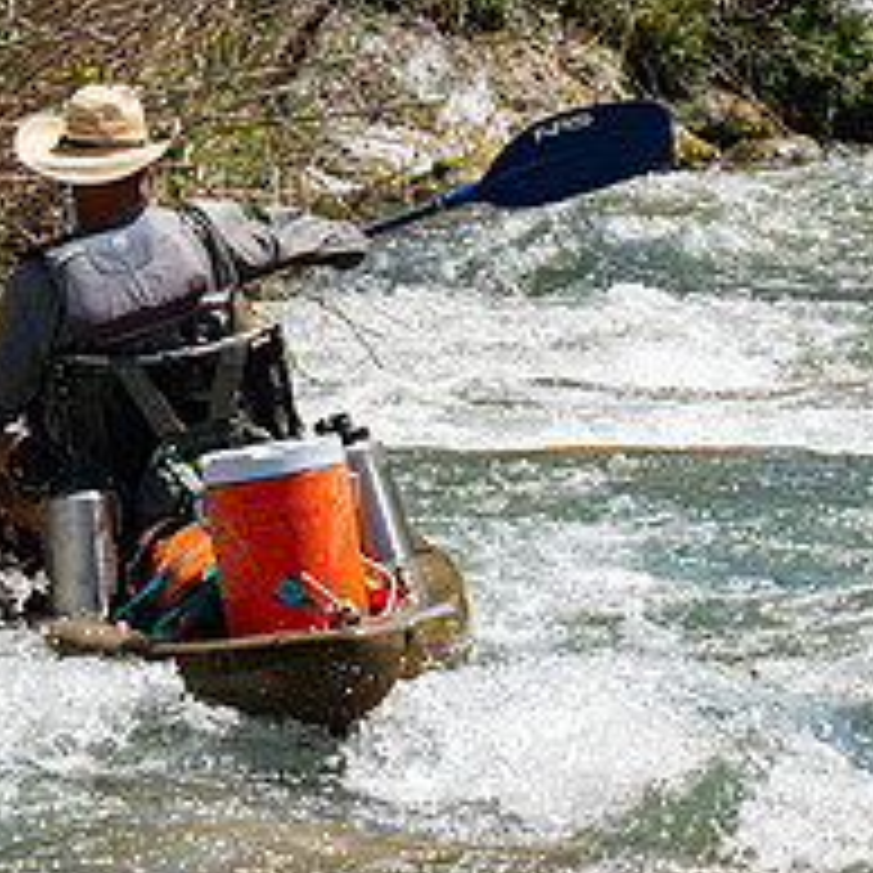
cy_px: 506
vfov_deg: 6.1
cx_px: 630
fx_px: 8160
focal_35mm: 286
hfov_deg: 6.1
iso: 200
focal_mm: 54
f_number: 5.6
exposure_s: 1/800
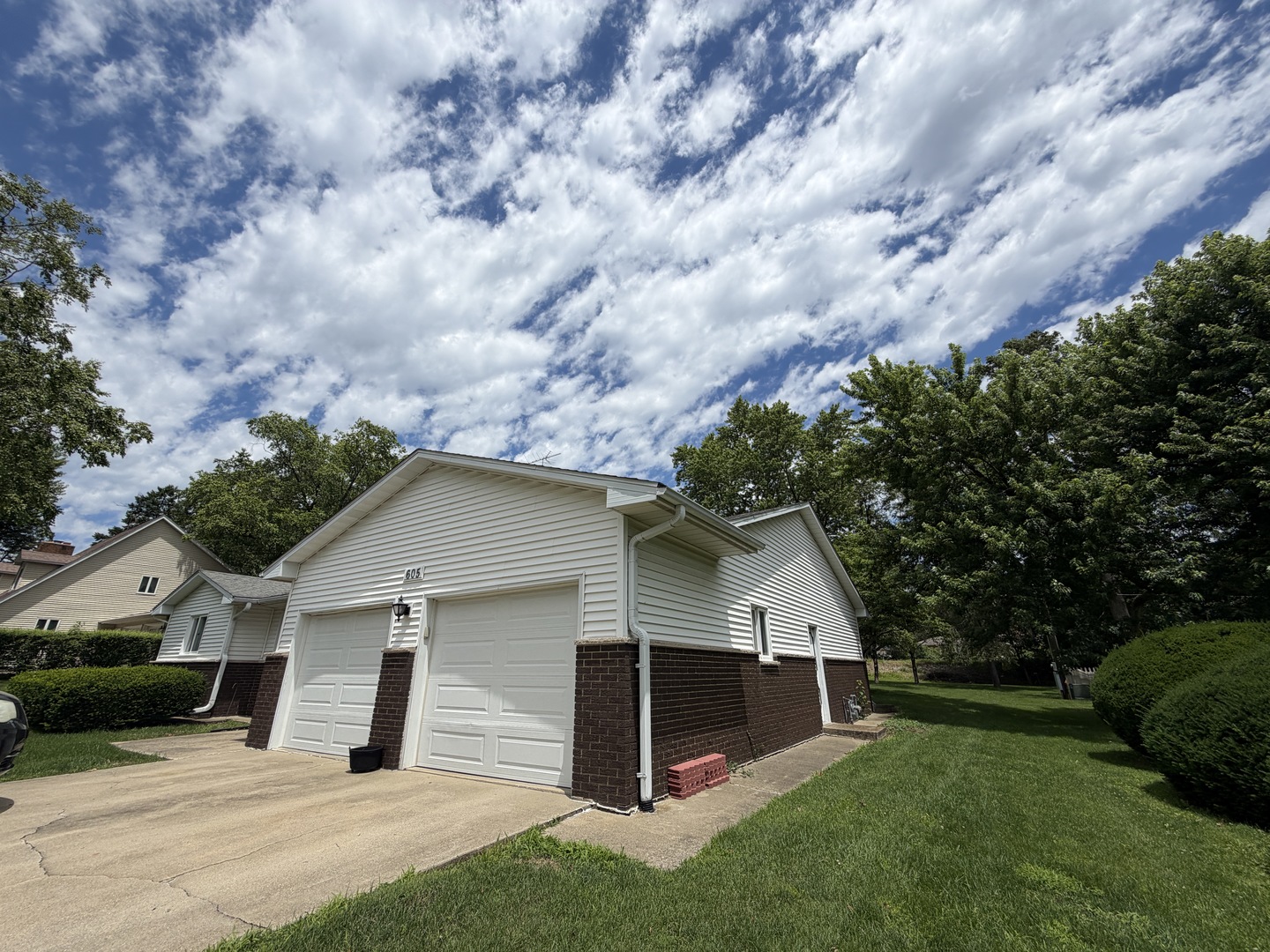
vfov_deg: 85.7
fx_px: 514
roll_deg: +0.1
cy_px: 476
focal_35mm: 14
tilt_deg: +20.9
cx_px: 635
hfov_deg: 102.1
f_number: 2.2
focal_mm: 2.22
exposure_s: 1/1901
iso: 20
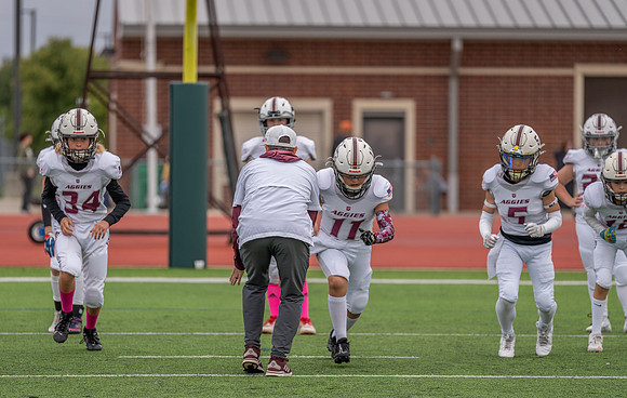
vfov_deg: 5.8
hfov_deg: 9.2
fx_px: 3902
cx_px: 285
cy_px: 228
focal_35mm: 227
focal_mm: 200
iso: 320
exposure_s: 1/1250
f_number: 2.8
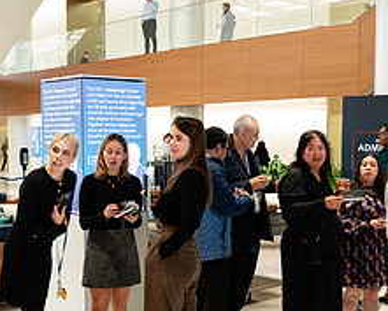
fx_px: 701
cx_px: 198
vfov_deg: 24.9
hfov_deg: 30.9
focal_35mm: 61
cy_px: 206
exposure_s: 1/200
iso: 1250
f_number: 3.2
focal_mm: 24
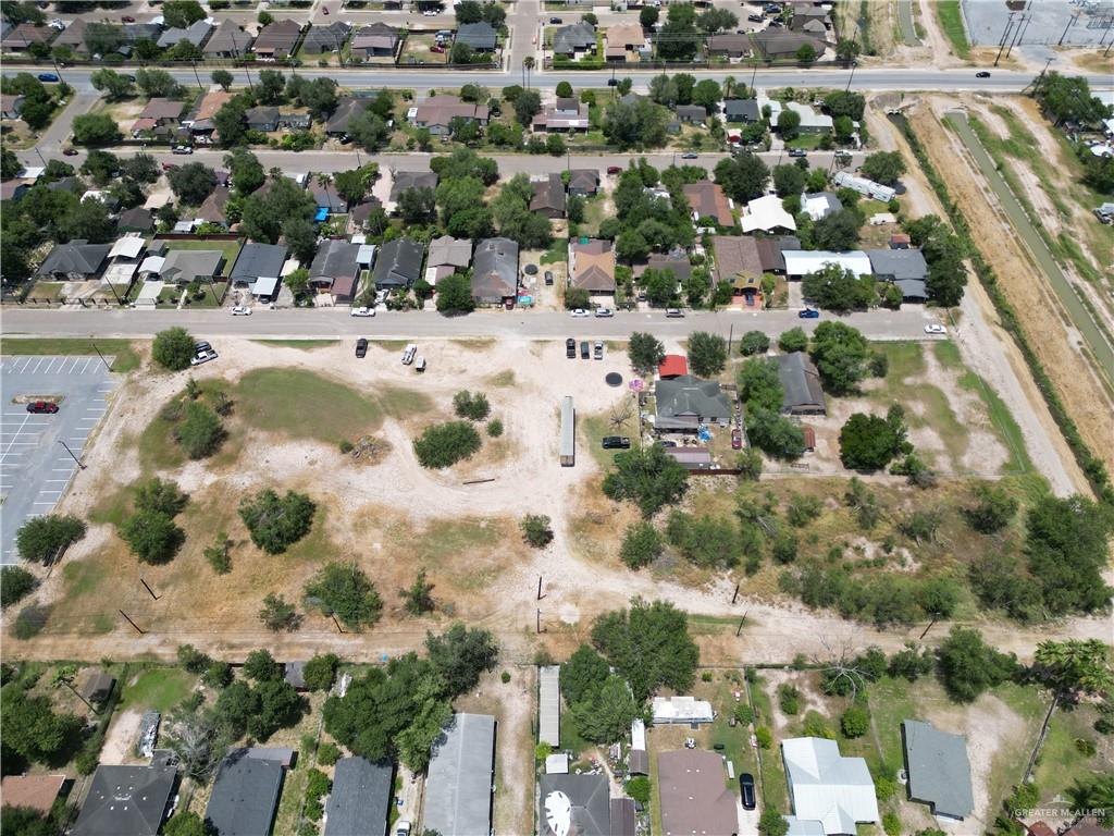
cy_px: 418
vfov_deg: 56.8
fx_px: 772
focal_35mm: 24
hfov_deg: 71.6
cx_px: 557
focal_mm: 6.72
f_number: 1.7
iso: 130
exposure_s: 1/3200
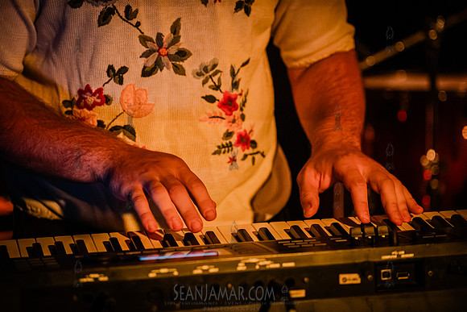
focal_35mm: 117
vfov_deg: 11.7
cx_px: 233
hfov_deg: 17.5
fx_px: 1515
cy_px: 130
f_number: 3.2
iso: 16000
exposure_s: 1/200
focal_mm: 100
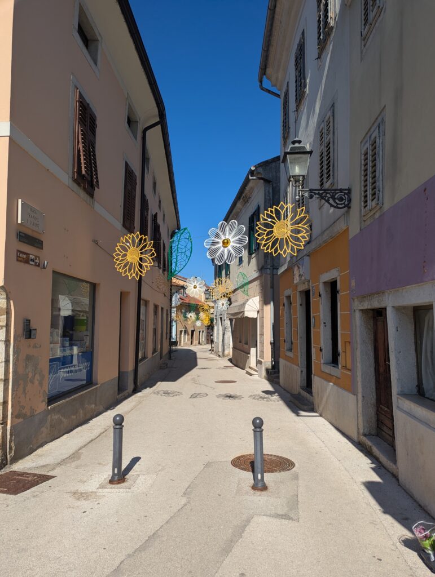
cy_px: 288
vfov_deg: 71.5
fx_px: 401
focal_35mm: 24
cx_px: 218
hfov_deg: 56.9
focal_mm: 6.81
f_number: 1.85
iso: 41
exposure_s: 1/2976
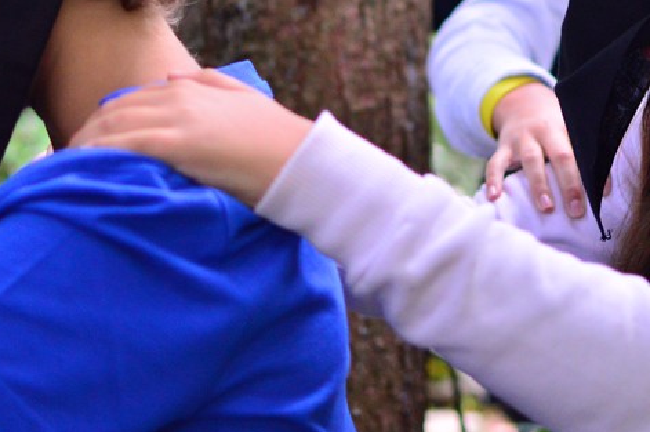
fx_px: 2058
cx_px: 429
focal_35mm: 114
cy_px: -19
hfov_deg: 17.9
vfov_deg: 11.8
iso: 800
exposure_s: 1/200
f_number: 1.8
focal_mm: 35
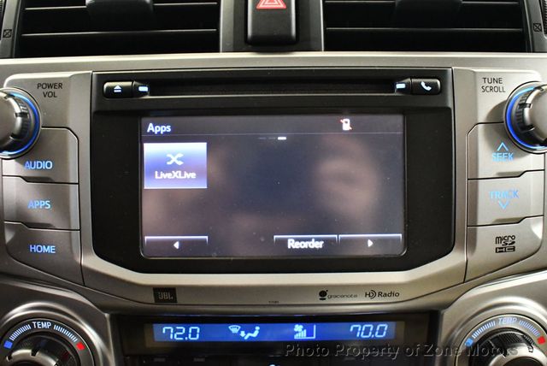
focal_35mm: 36
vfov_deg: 36.9
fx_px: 547
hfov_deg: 53.1
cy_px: 183
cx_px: 274
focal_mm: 18
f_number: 3.5
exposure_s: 1/60
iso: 5600
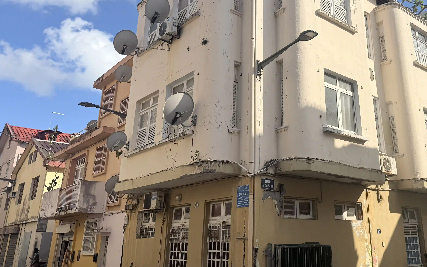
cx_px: 283
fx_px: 396
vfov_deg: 36.9
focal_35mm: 34
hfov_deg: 55.6
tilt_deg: +19.8
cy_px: 92
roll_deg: -0.2
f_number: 1.78
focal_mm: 6.76
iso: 80
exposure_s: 1/6173
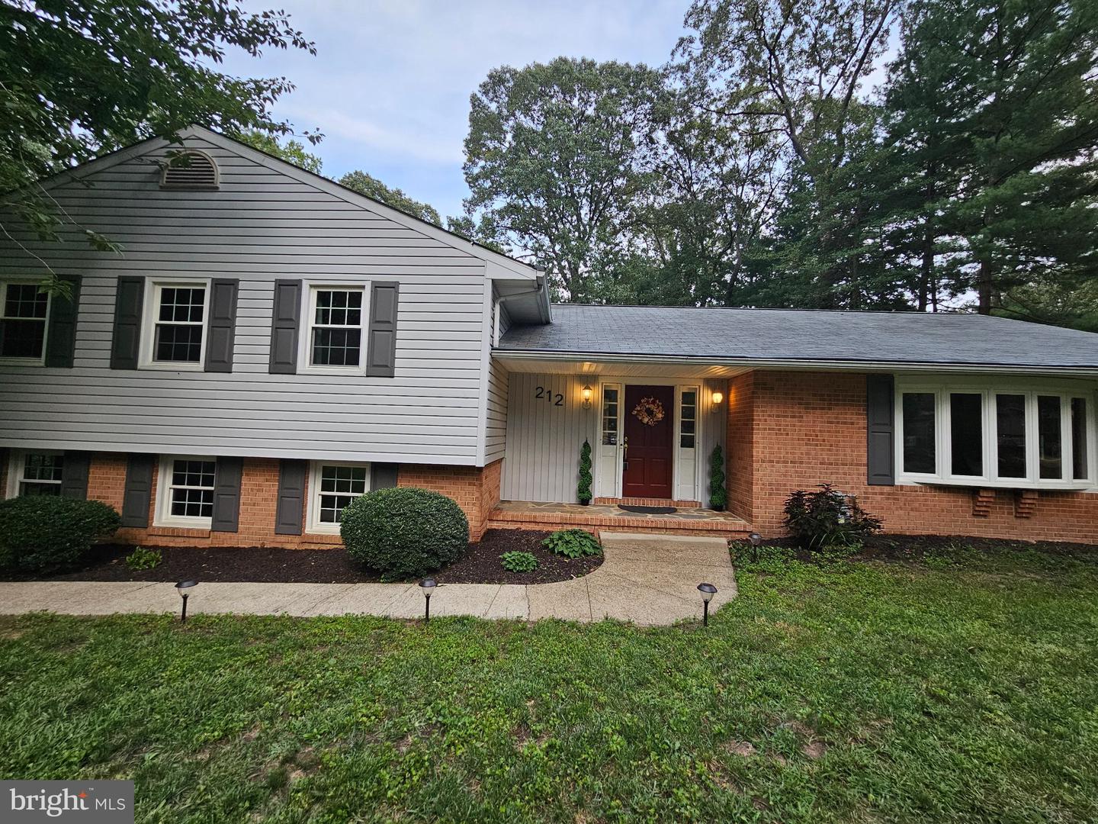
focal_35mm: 13
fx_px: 412
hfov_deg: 106.2
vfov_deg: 89.9
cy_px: 412
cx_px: 549
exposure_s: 1/244
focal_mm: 2.2
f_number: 2.2
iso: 64
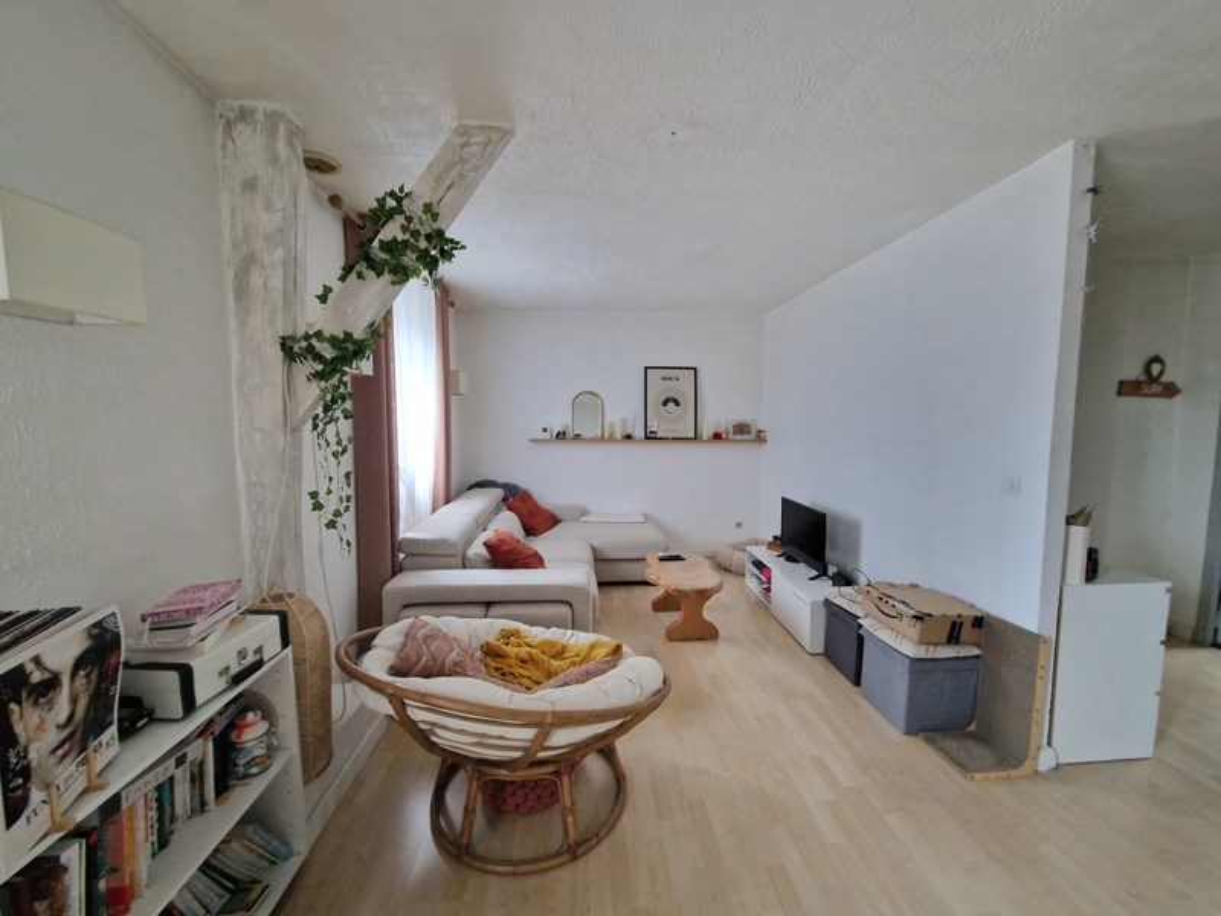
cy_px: 458
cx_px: 610
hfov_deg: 106.2
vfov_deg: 89.9
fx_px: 459
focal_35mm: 13
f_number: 2.2
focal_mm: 2.2
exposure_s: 1/25
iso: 1600
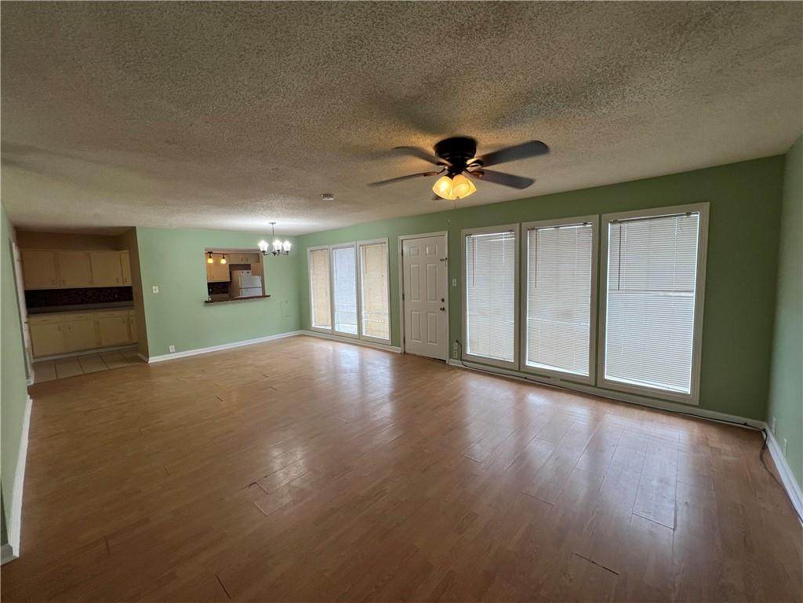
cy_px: 302
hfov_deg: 106.2
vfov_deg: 89.9
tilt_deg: -5.5
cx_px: 402
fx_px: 302
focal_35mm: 13
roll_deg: +1.8
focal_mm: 1.57
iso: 50
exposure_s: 1/120
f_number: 1.8
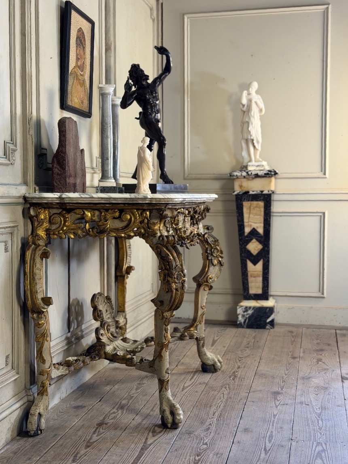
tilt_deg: -4.0
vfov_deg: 39.7
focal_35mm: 48
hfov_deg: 30.3
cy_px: 232
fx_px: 644
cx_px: 174
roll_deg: -1.5
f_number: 1.78
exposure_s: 1/50
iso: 125
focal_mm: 6.76
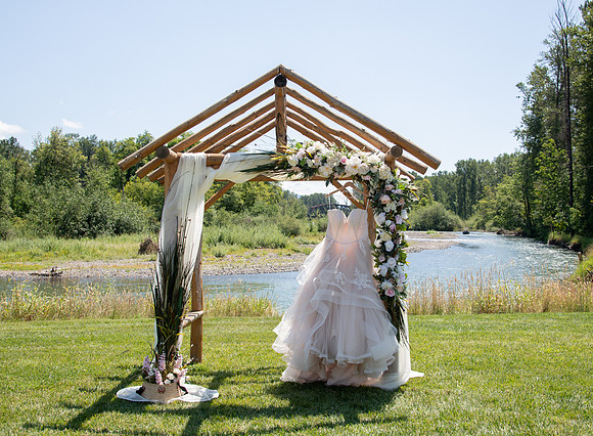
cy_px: 198
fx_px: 645
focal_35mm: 38
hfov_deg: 49.4
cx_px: 304
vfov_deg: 37.3
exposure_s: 1/400
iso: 100
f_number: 5.6
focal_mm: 31
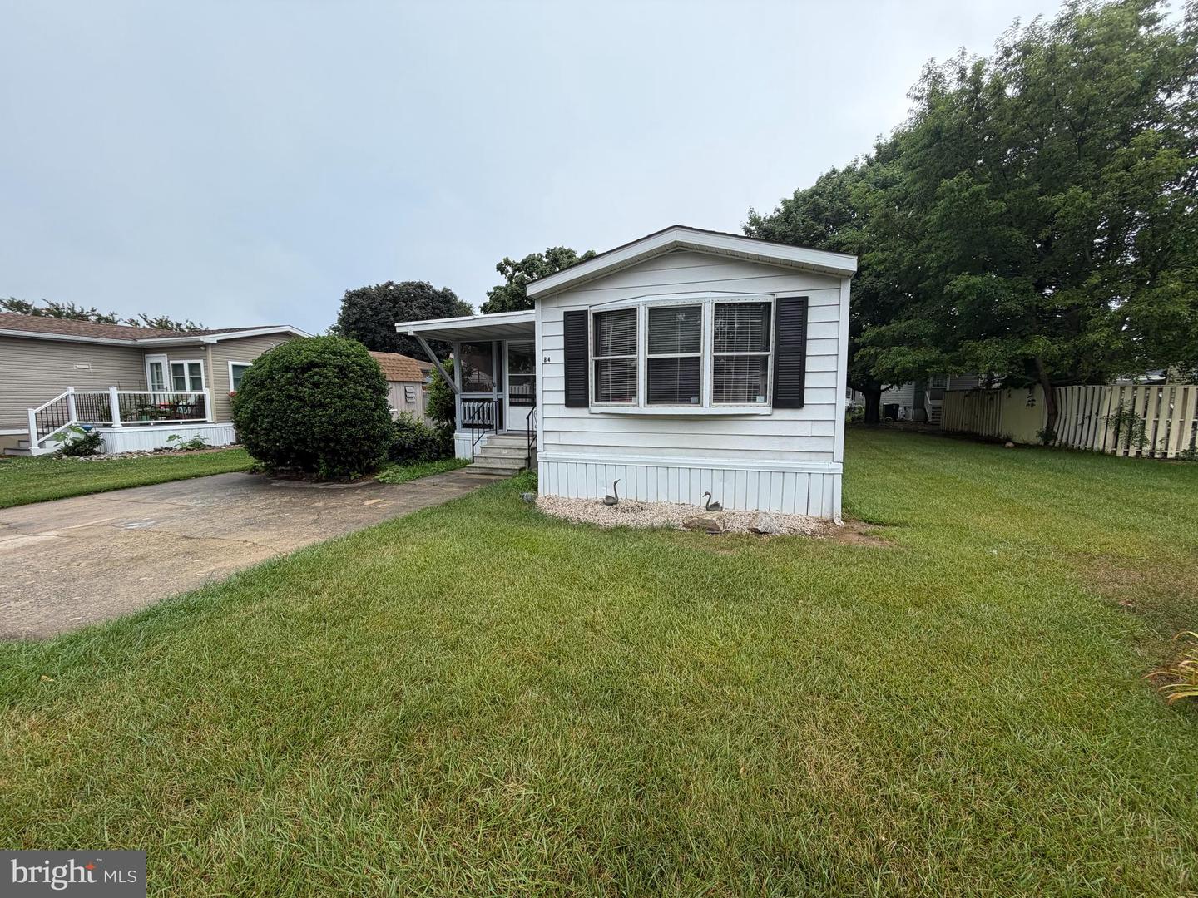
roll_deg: +0.4
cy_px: 449
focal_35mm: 14
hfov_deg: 102.1
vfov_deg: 85.7
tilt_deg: -6.3
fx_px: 485
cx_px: 599
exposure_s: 1/631
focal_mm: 2.22
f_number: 2.2
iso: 40
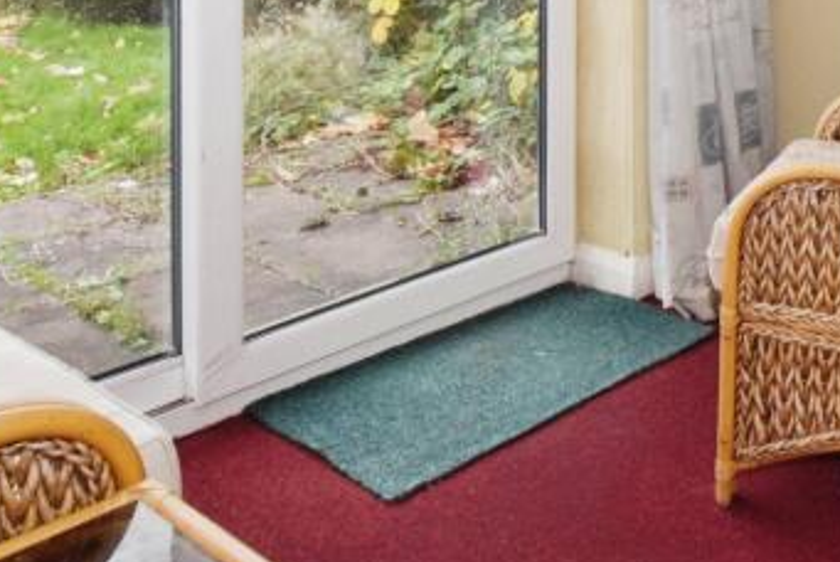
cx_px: 833
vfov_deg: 27.1
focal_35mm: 45
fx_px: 1051
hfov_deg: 38.8
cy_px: -78
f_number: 9
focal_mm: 10
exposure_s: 1/125
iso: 1000
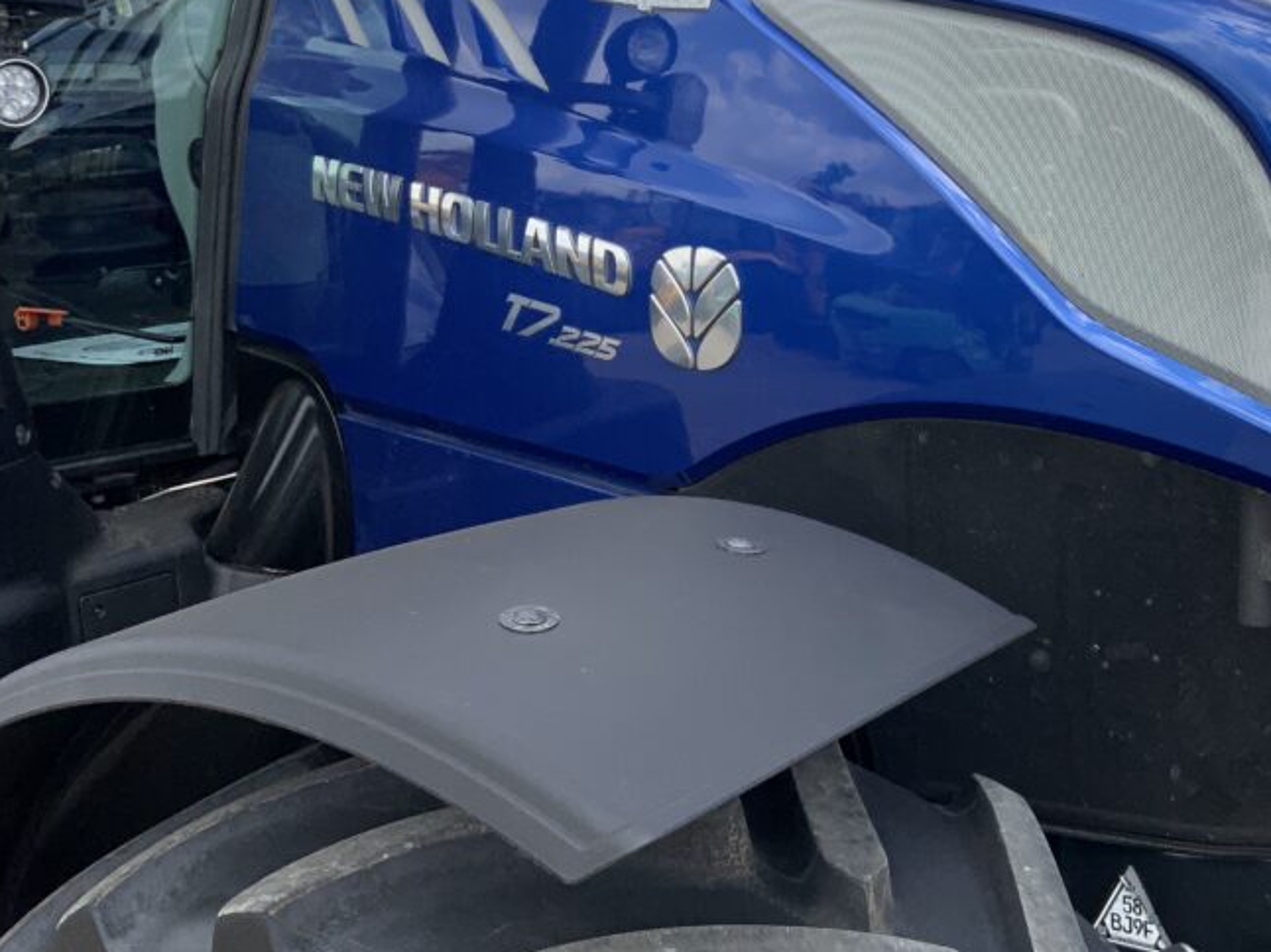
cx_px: 958
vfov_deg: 31.1
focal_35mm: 46
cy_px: 266
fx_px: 1688
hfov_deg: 40.1
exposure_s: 1/1121
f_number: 1.8
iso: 16
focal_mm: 3
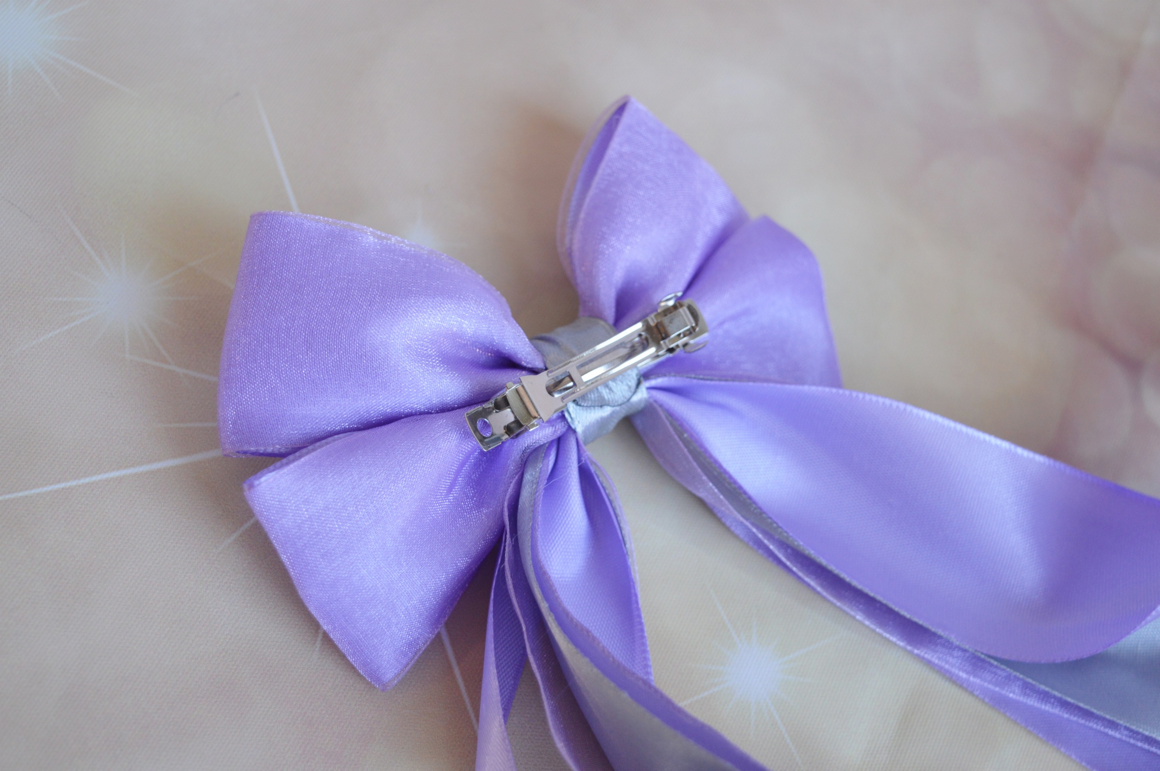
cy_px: 386
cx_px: 580
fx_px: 1738
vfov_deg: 25.0
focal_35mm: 54
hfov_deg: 36.9
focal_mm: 36
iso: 450
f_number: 4.8
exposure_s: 1/60
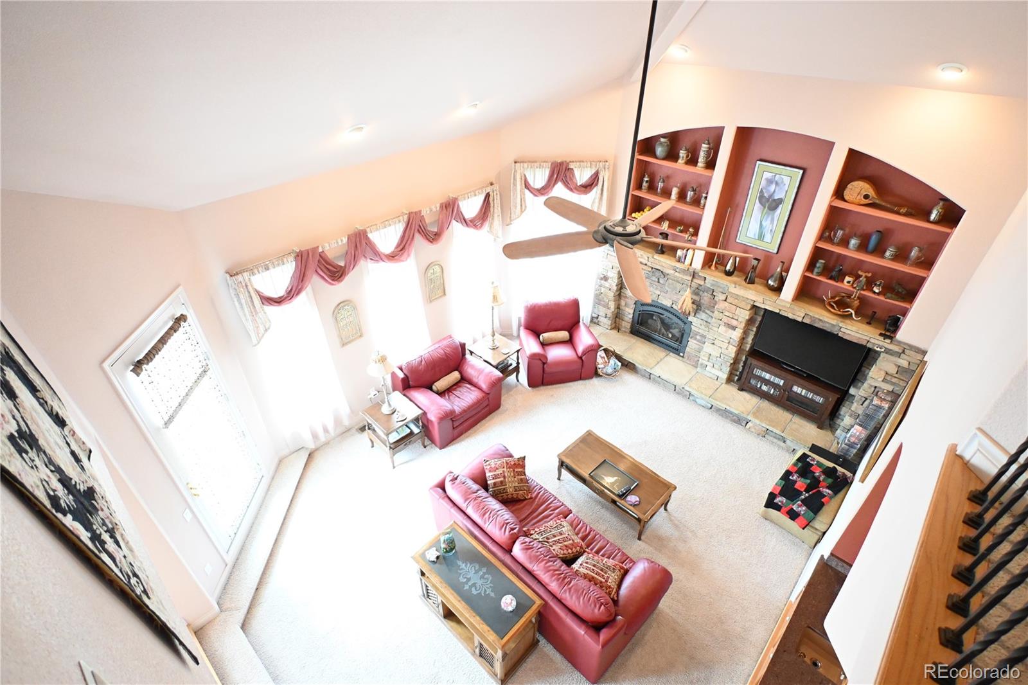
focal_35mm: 18
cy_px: 342
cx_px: 514
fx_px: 514
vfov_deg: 67.4
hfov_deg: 90.0
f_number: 3.5
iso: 3200
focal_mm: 12
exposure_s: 1/60
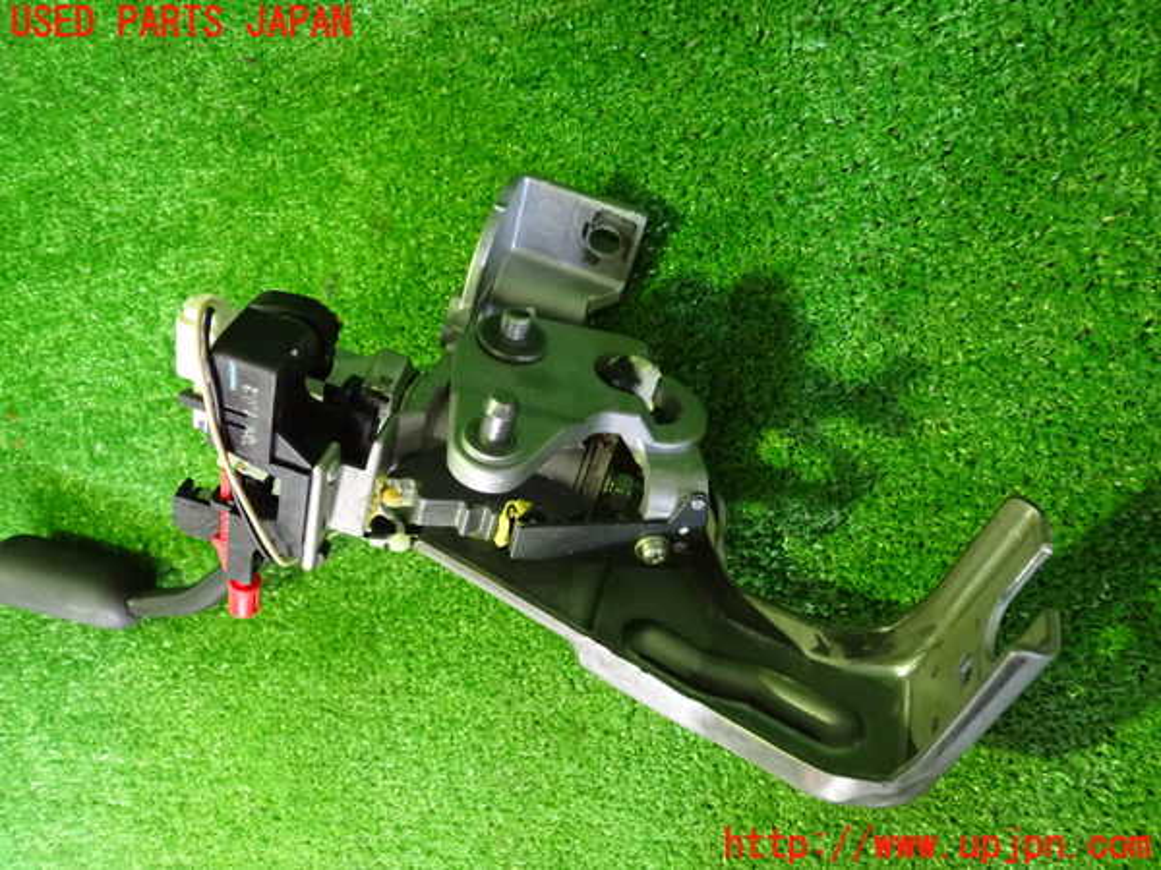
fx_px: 1006
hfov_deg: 60.0
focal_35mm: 30
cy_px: 435
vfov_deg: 46.8
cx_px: 580
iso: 1250
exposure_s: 1/30
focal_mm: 5.4
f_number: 2.3
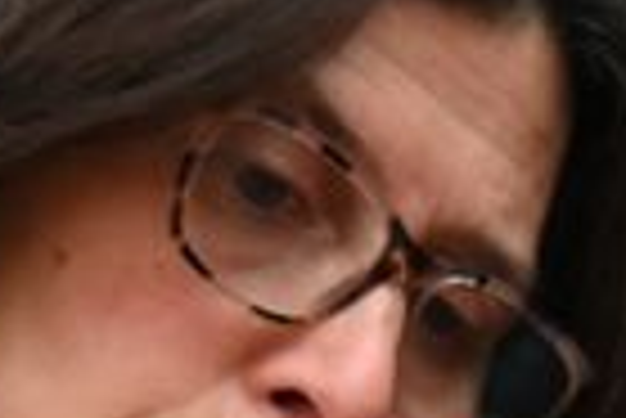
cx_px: 842
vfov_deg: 3.5
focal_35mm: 368
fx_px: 6406
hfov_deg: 5.6
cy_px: 1780
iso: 800
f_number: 4
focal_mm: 40
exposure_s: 1/125
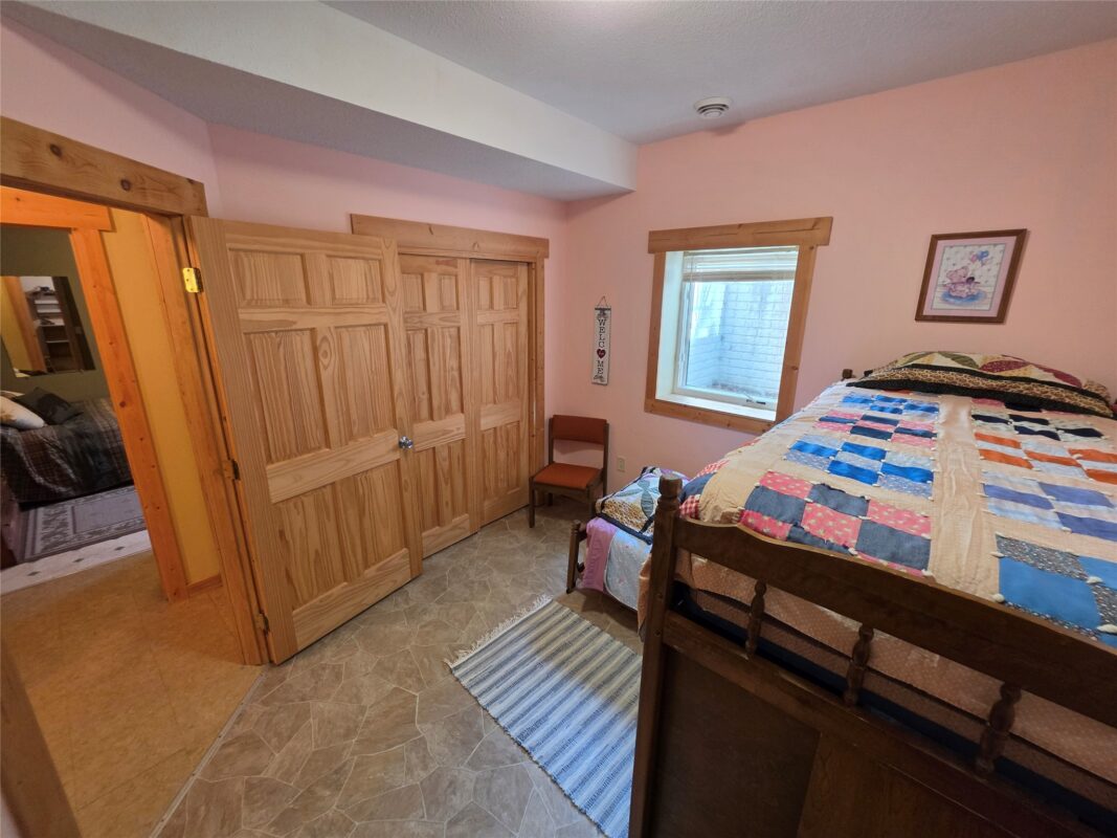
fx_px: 419
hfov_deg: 106.2
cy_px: 419
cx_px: 558
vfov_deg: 89.9
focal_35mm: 13
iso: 200
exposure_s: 1/60
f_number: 1.9
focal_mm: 2.2
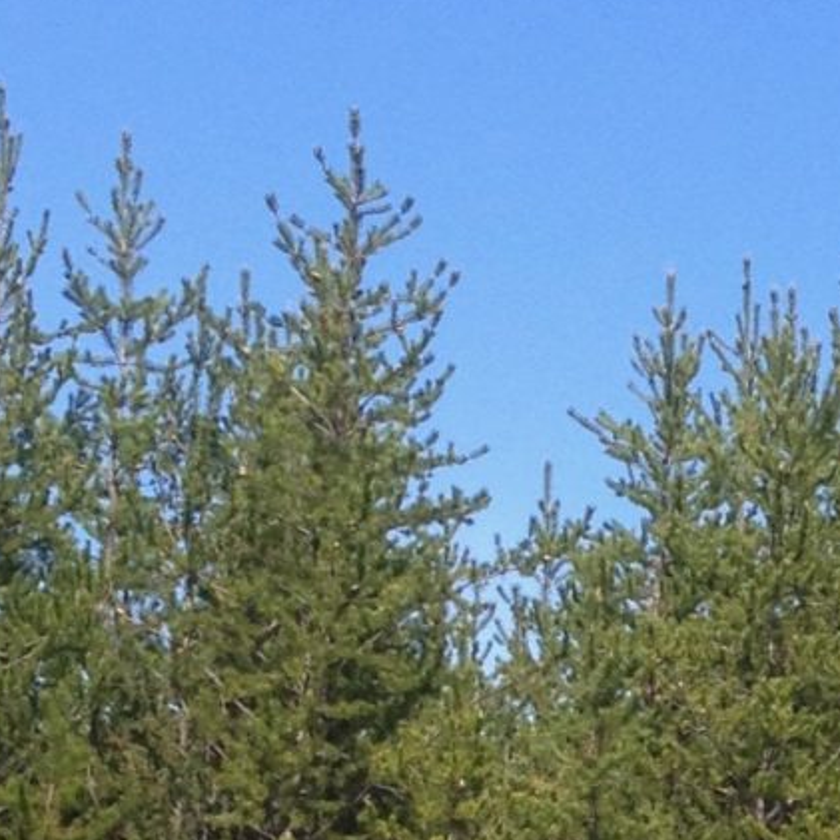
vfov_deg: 9.1
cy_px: 1199
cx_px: 1221
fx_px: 5161
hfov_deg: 9.1
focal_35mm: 188
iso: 50
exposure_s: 1/920
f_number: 2.4
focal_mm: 4.28
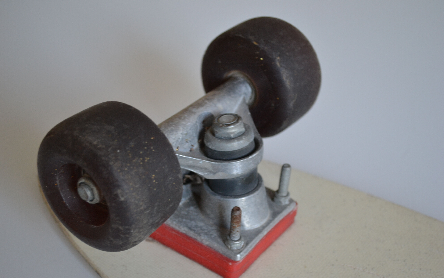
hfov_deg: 33.0
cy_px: 149
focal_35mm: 62
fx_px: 750
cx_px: 221
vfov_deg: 21.0
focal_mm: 40
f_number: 5.3
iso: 560
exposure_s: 1/15
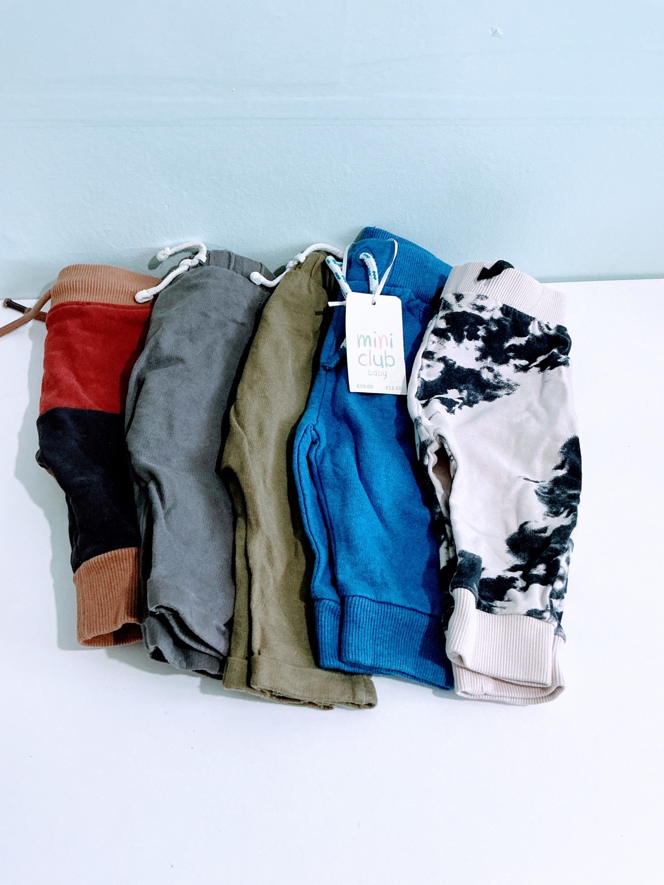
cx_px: 332
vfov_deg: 61.7
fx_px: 742
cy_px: 442
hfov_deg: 48.2
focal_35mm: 29
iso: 125
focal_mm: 3
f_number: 1.8
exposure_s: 1/60
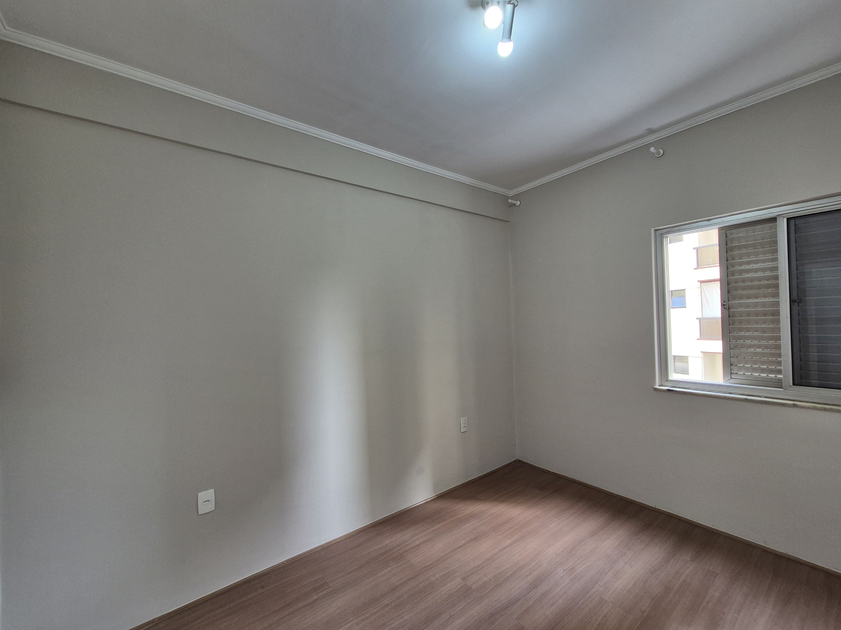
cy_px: 315
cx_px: 420
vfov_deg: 89.9
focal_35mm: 13
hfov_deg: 106.2
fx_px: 316
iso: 80
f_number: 2.2
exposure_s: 1/60
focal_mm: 2.2
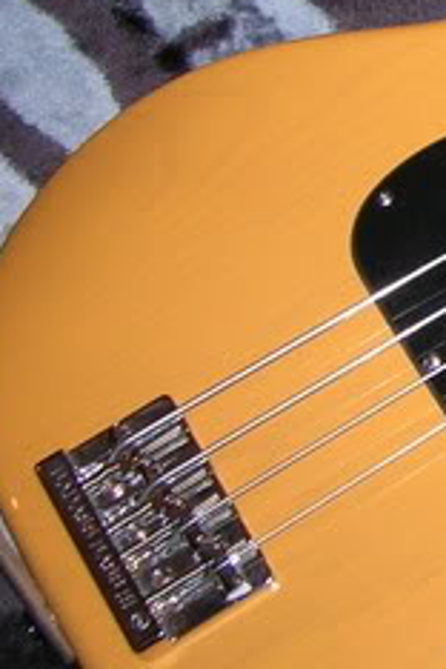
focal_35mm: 121
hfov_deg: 9.9
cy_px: 61
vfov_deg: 16.7
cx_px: 1069
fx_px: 2248
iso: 50
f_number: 2.9
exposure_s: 1/60.1
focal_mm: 5.7
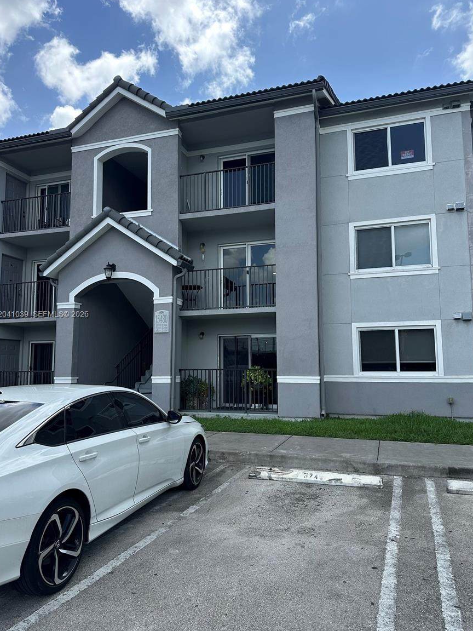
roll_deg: -1.9
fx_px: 455
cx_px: 234
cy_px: 315
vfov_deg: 69.4
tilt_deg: +7.1
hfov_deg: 54.9
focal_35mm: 25
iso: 80
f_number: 1.78
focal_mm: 6.86
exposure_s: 1/1949
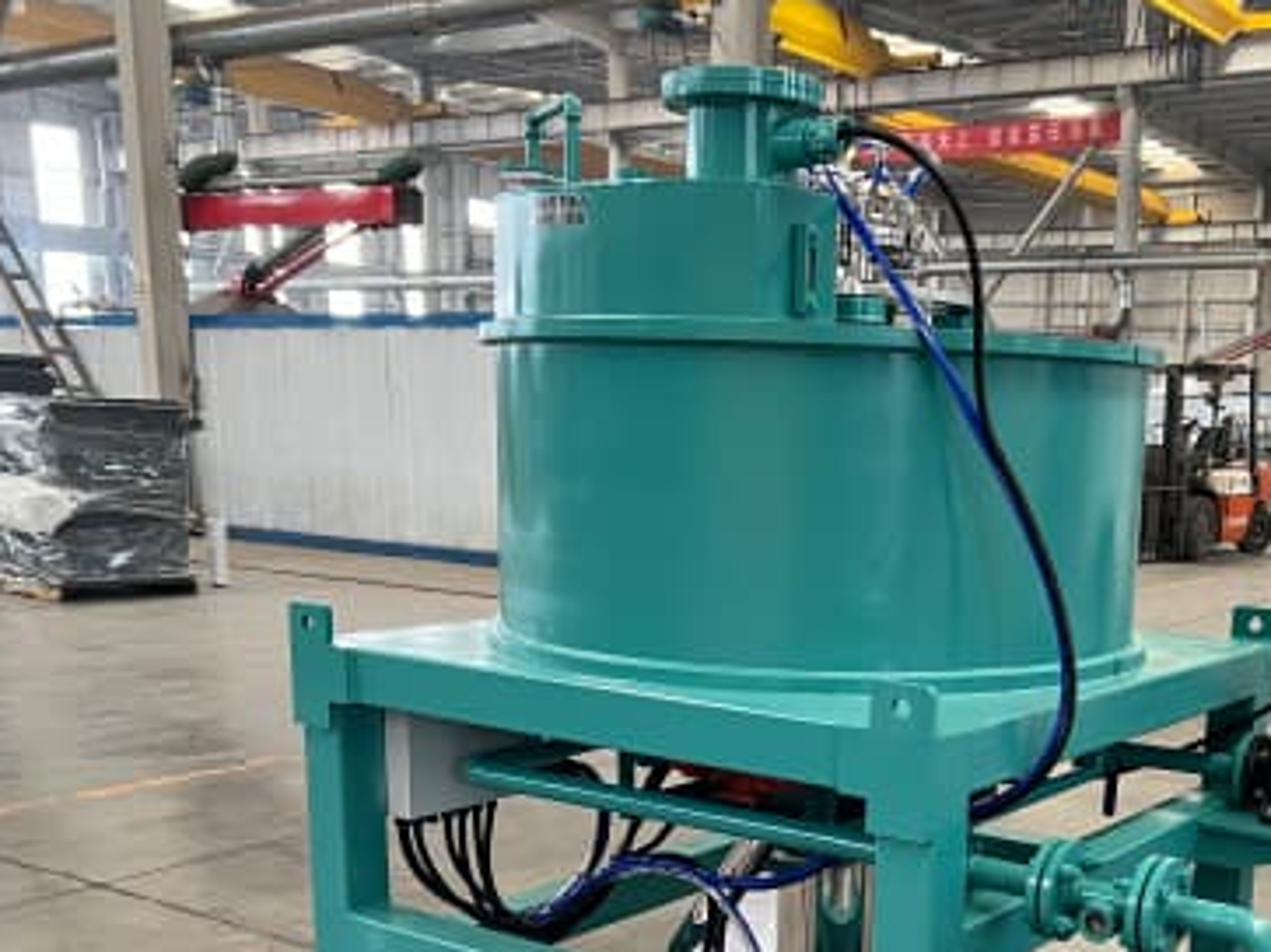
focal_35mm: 43
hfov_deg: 42.9
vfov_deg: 32.7
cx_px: 903
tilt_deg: -12.5
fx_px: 1578
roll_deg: -1.4
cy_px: 760
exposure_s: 1/87
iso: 125
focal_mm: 5.7
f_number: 1.5
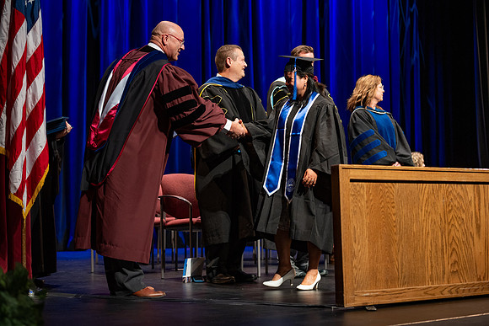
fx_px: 951
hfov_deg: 28.8
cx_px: 244
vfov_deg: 19.5
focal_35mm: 70
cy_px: 163
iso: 640
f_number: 2.8
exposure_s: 1/250
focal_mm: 70
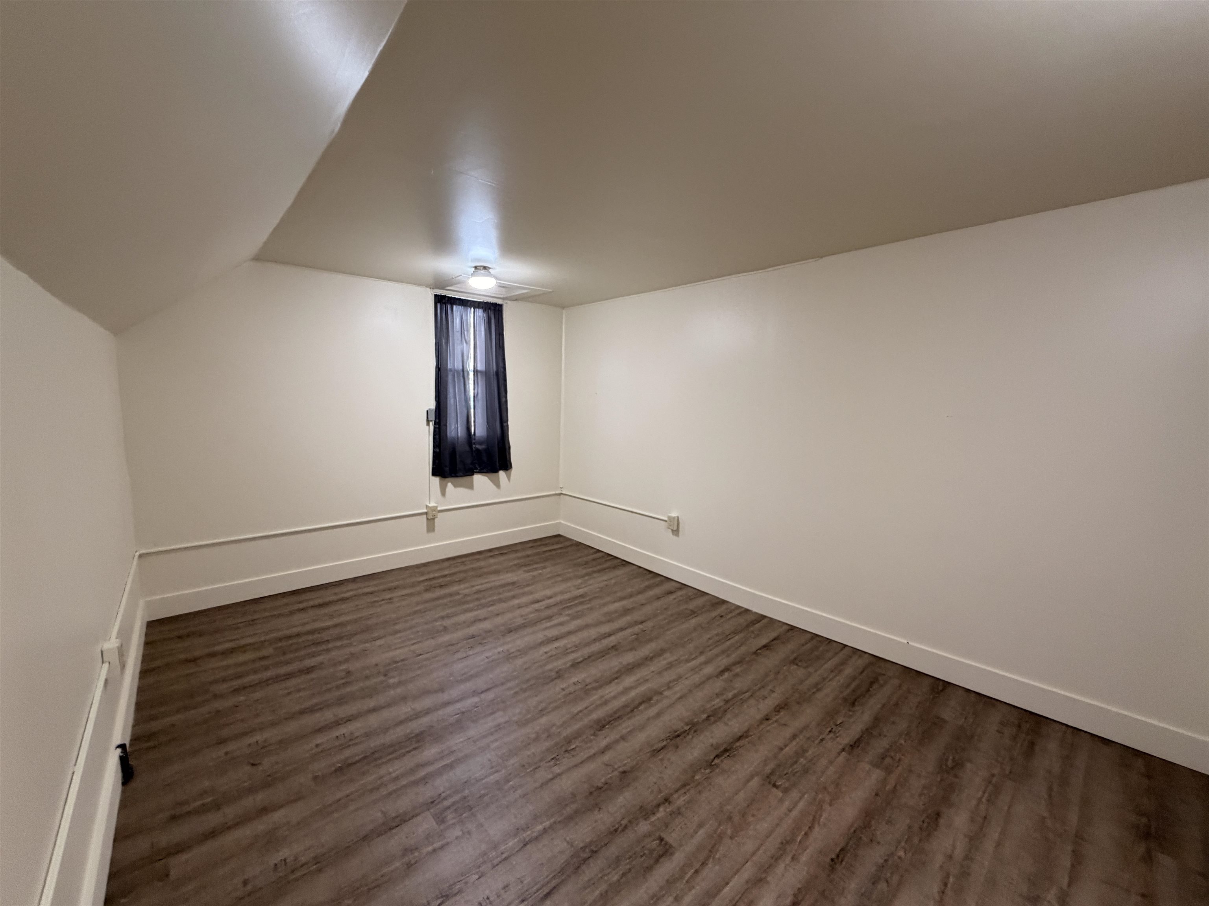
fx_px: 489
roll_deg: -2.3
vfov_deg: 85.7
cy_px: 453
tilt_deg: -5.7
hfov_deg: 102.1
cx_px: 604
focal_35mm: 14
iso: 320
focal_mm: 2.22
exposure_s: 1/60
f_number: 2.2
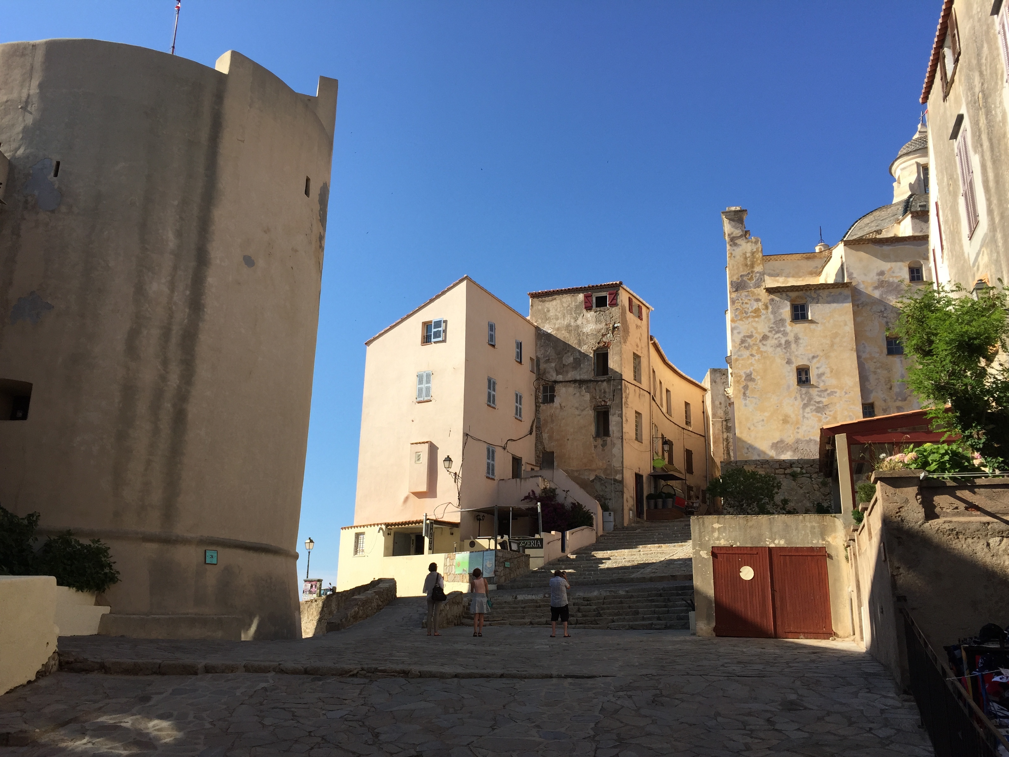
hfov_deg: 61.7
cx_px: 504
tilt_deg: +15.7
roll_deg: -2.1
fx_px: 845
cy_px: 378
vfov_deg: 48.2
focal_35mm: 29
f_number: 2.2
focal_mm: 4.15
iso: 32
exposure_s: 1/1582
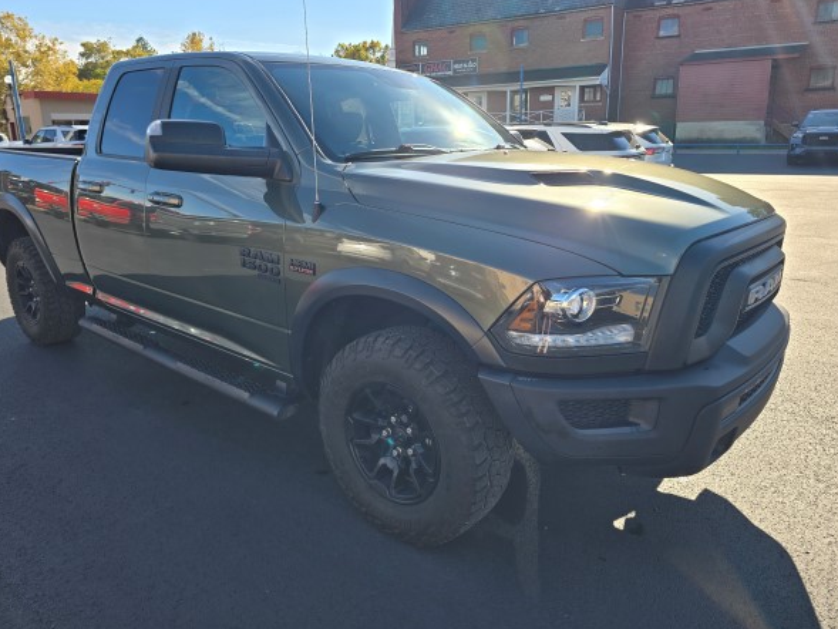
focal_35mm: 25
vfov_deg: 54.8
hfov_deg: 69.4
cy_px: 292
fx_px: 605
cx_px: 424
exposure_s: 1/505
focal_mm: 6.3
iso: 12
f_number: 1.7
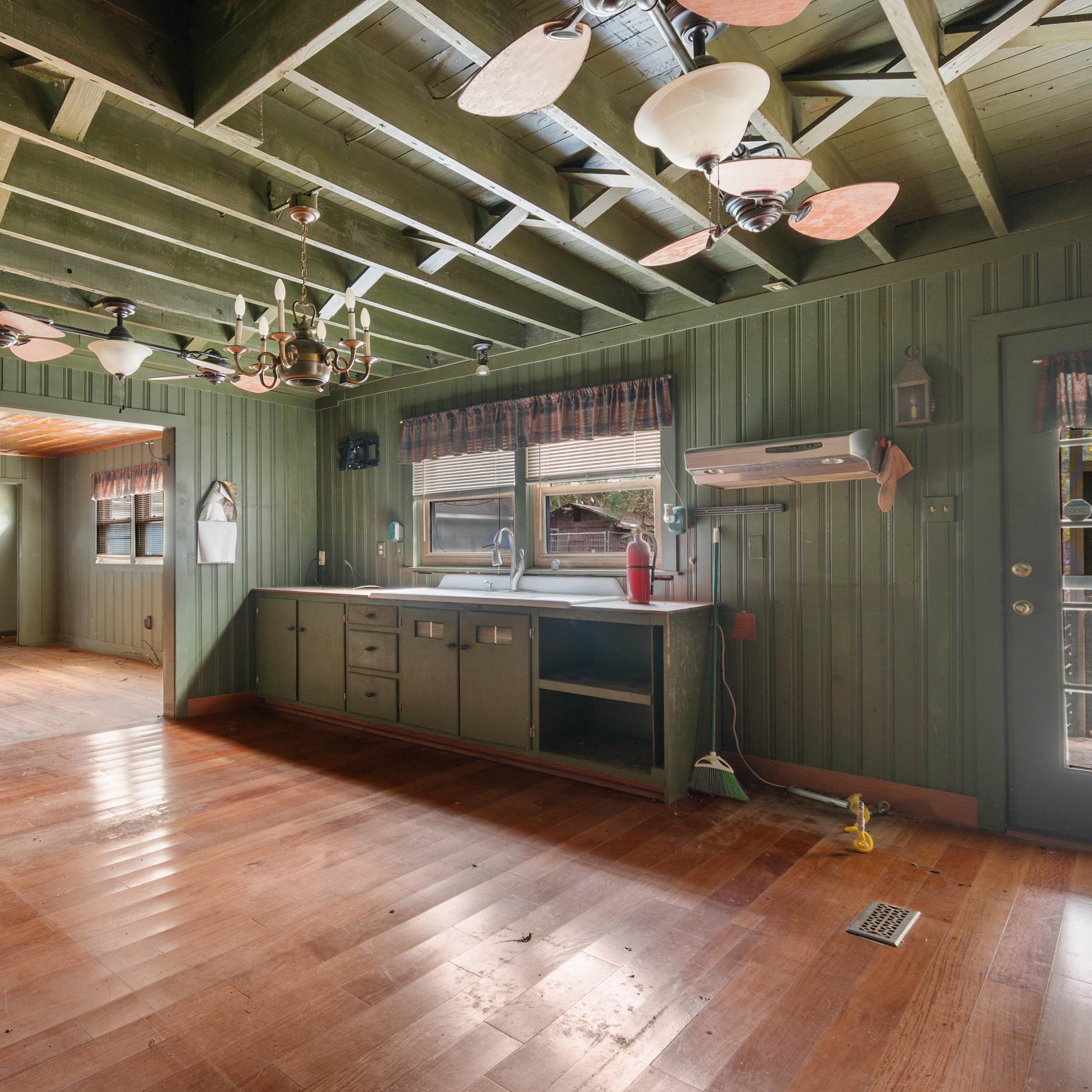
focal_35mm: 20
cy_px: 535
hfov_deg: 74.0
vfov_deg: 74.8
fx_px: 714
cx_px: 435
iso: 100
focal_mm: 10
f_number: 4.5
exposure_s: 3
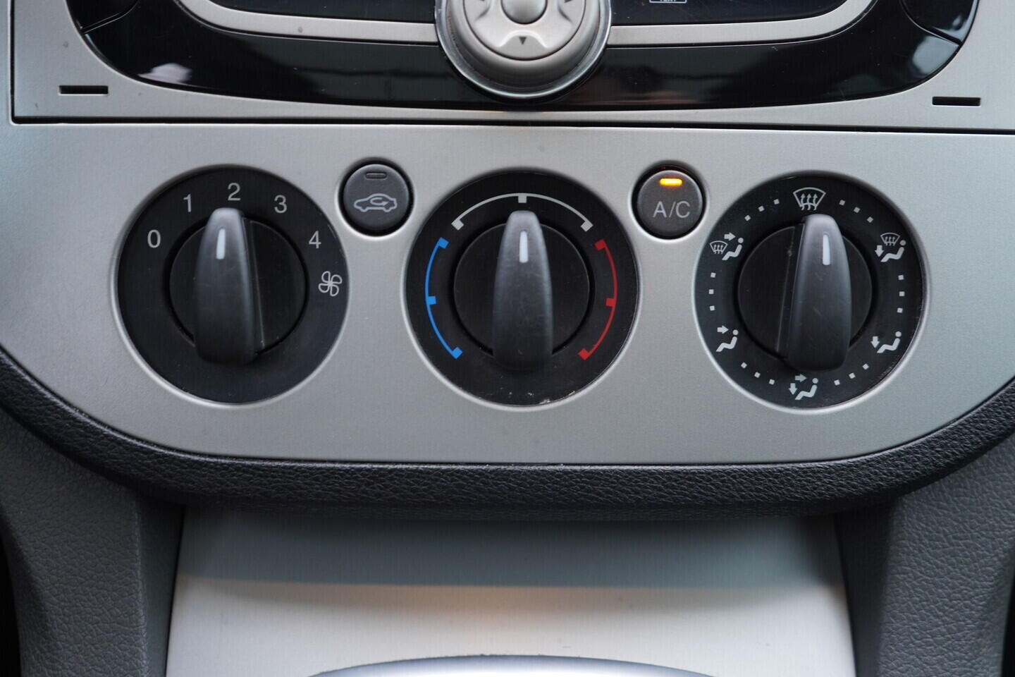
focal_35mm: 36
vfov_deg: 36.9
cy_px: 338
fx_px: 1015
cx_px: 508
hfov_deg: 53.1
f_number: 2.8
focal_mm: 24
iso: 250
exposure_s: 1/40
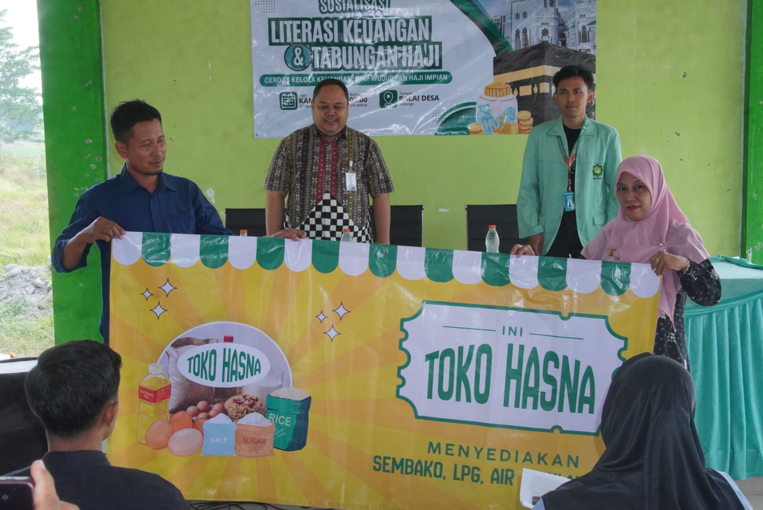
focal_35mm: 52
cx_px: 382
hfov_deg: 37.8
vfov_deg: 25.8
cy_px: 255
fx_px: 1113
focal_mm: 35
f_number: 14
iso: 1600
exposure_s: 1/160
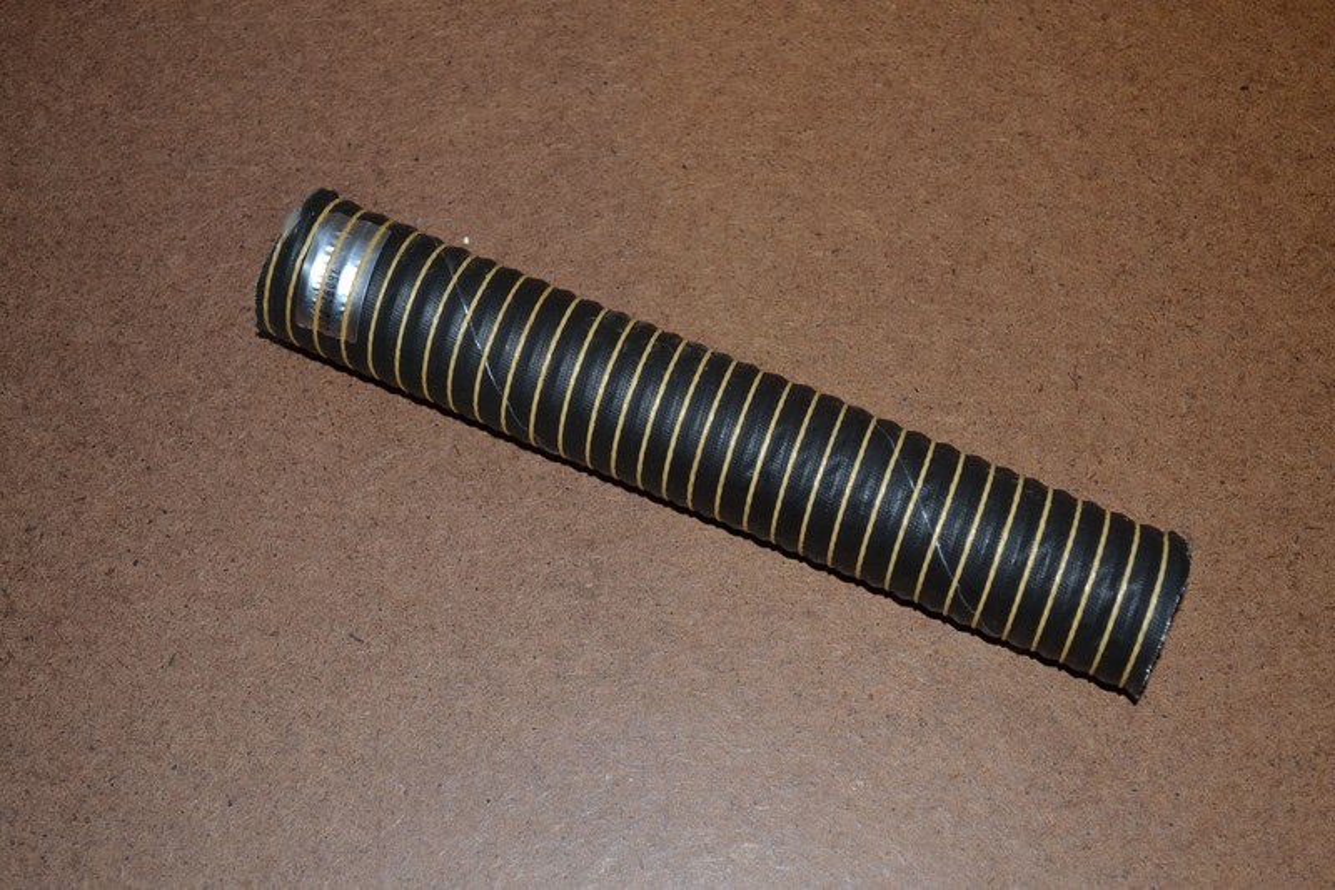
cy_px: 445
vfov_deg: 23.8
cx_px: 668
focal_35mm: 57
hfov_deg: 35.1
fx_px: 2113
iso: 1400
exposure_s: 1/60
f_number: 5
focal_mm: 38
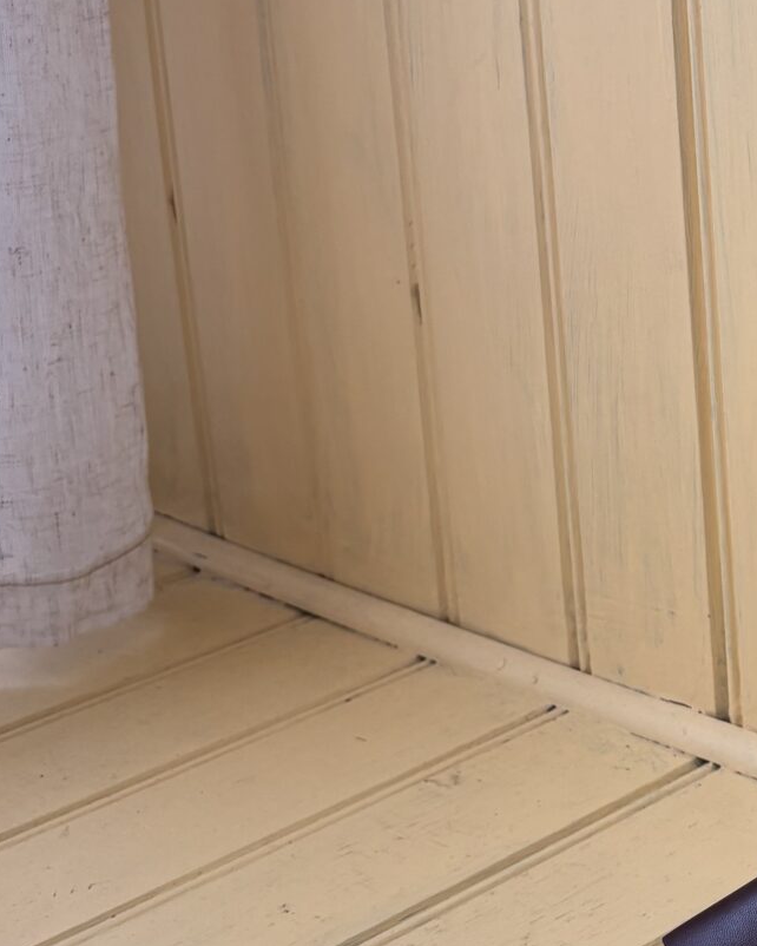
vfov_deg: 23.4
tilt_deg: -15.5
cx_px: 1107
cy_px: 270
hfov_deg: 17.2
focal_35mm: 81
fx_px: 2268
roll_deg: +0.2
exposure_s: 1/347
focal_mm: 5.96
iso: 50
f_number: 1.6
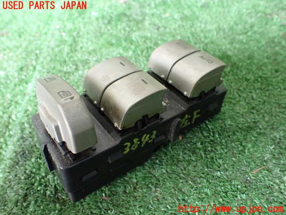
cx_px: 143
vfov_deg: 46.8
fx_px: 248
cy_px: 108
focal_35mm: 30
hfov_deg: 60.0
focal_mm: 5.4
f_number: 2.3
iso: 800
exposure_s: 1/100
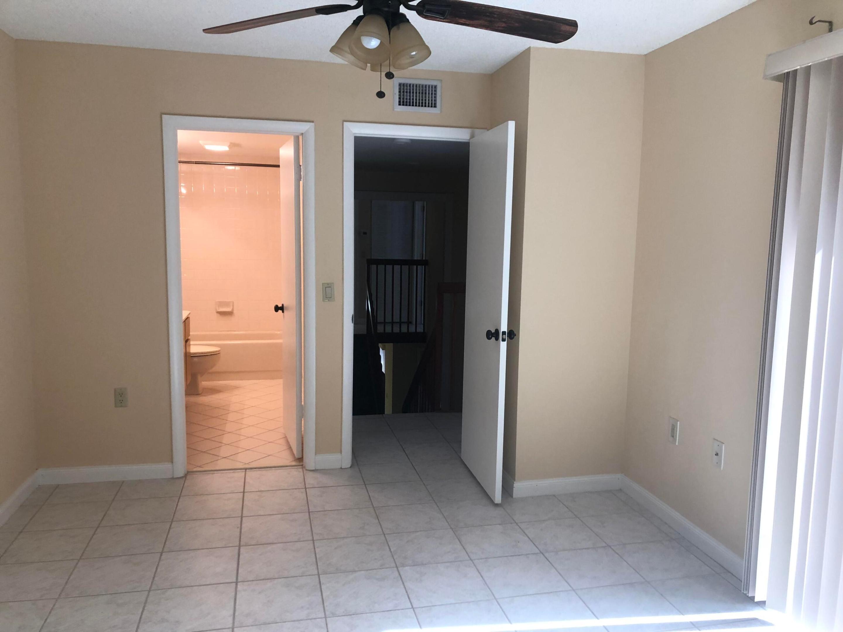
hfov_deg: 63.4
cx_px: 422
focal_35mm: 28
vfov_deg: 49.7
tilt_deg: -6.2
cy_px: 316
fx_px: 682
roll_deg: -2.2
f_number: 1.8
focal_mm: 4
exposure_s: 1/30
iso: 32
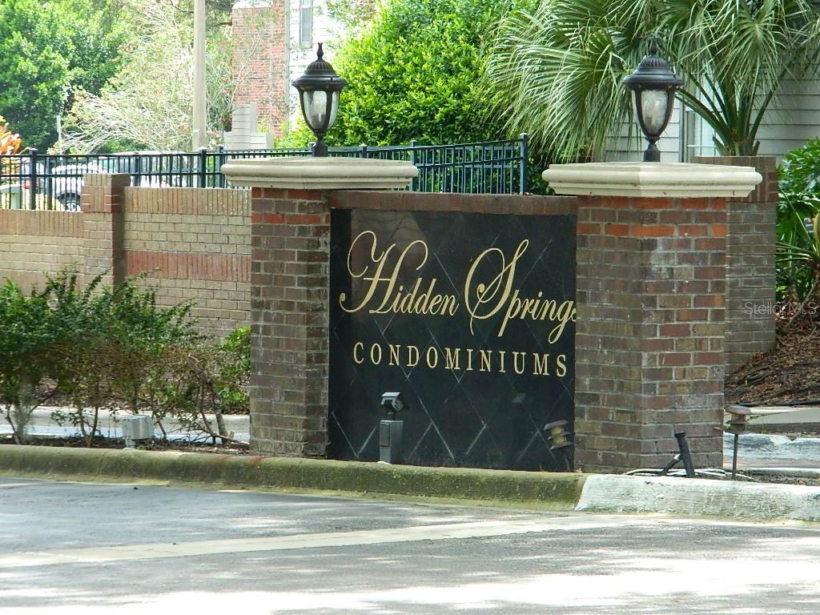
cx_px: 410
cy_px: 308
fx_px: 5235
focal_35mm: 221
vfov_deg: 6.7
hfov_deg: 9.0
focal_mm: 39.7
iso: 400
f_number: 5.4
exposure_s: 1/200
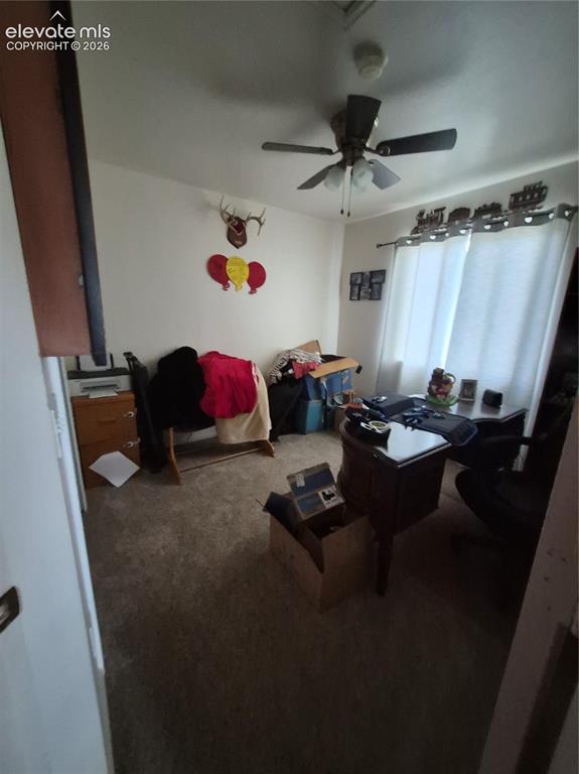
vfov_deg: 106.2
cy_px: 387
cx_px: 290
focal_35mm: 13
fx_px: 290
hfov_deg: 89.9
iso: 1250
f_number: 2.2
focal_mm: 1.74
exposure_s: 1/30
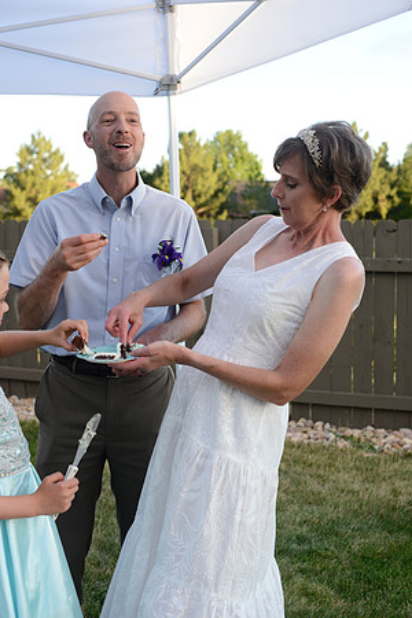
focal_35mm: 50
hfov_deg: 27.0
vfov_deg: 39.6
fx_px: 858
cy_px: 309
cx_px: 206
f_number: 4.5
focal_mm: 50
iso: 400
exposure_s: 1/250
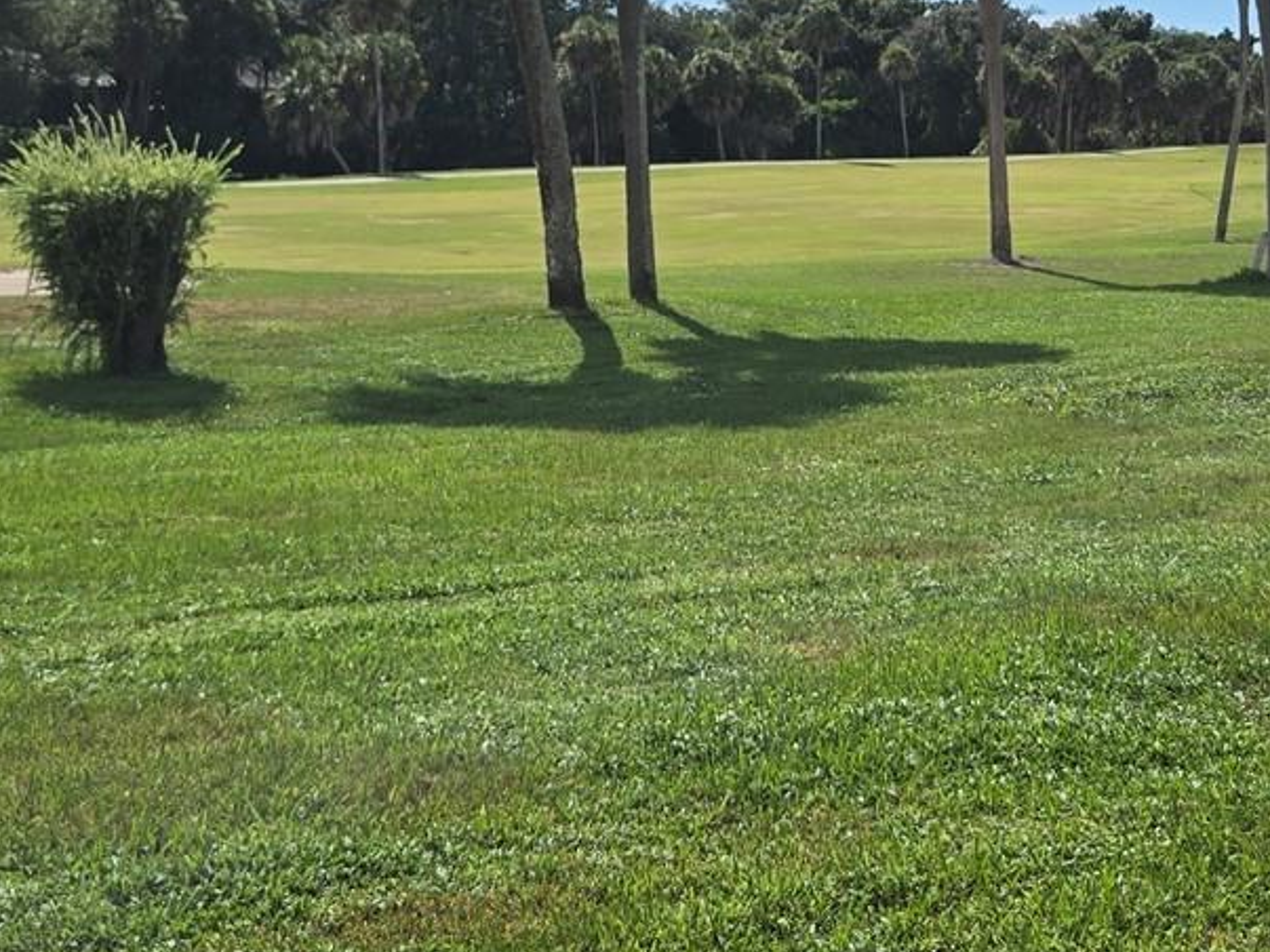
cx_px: 670
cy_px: 97
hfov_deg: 31.7
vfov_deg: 23.4
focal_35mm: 61
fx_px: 2238
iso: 25
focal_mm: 5.4
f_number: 1.8
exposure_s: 1/3418
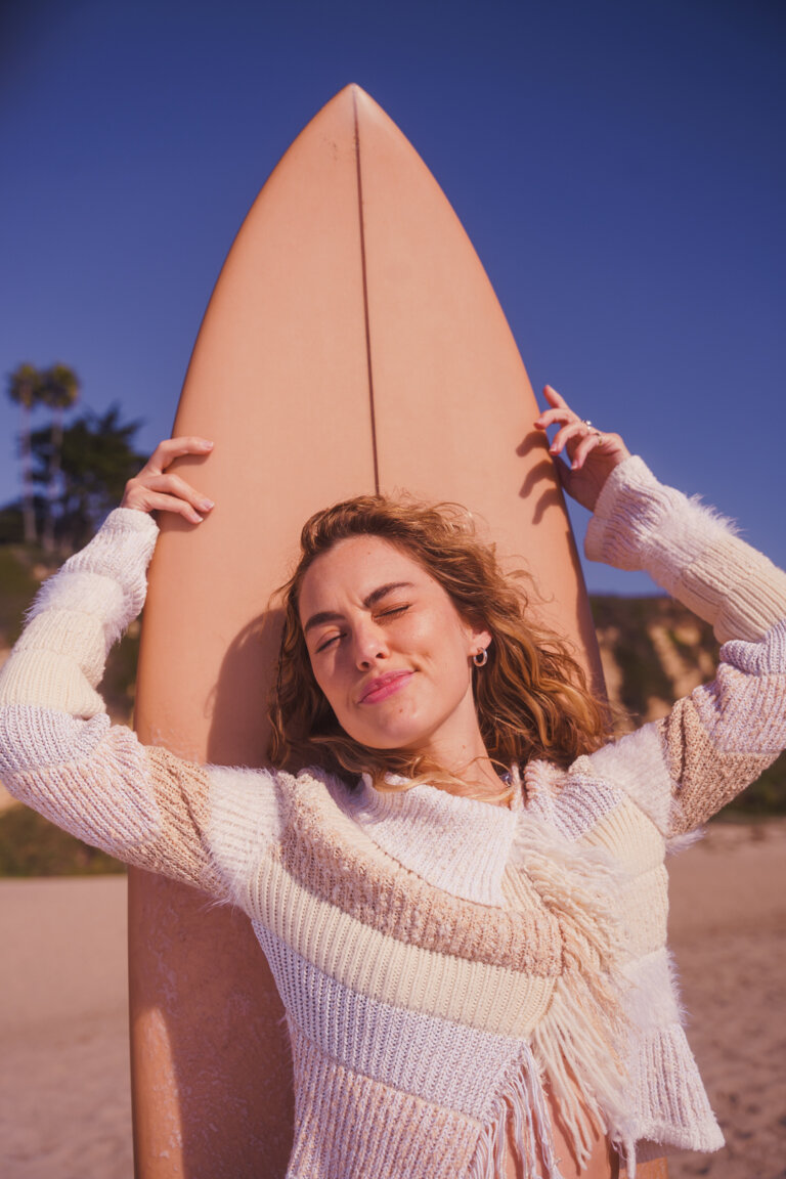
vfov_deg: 47.0
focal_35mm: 41
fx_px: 1356
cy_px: 590
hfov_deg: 32.3
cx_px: 393
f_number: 4
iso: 100
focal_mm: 41.4
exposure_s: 1/5000
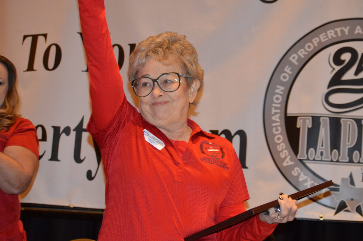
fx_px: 831
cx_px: 182
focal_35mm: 82
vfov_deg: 16.5
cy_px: 120
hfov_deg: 24.6
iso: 1600
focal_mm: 55
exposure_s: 1/60
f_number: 4
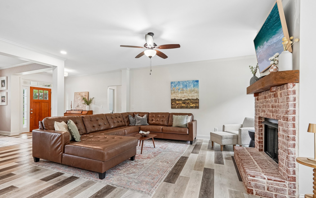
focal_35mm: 17
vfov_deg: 67.9
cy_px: 105
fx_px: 146
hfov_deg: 94.3
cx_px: 155
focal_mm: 16
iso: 800
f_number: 8
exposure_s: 1/20
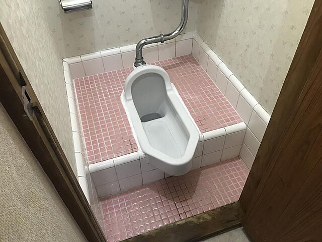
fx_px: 260
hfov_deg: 63.4
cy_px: 121
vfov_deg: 49.7
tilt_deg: -46.0
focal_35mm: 28
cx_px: 161
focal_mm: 3.99
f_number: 1.8
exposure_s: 1/15
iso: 50
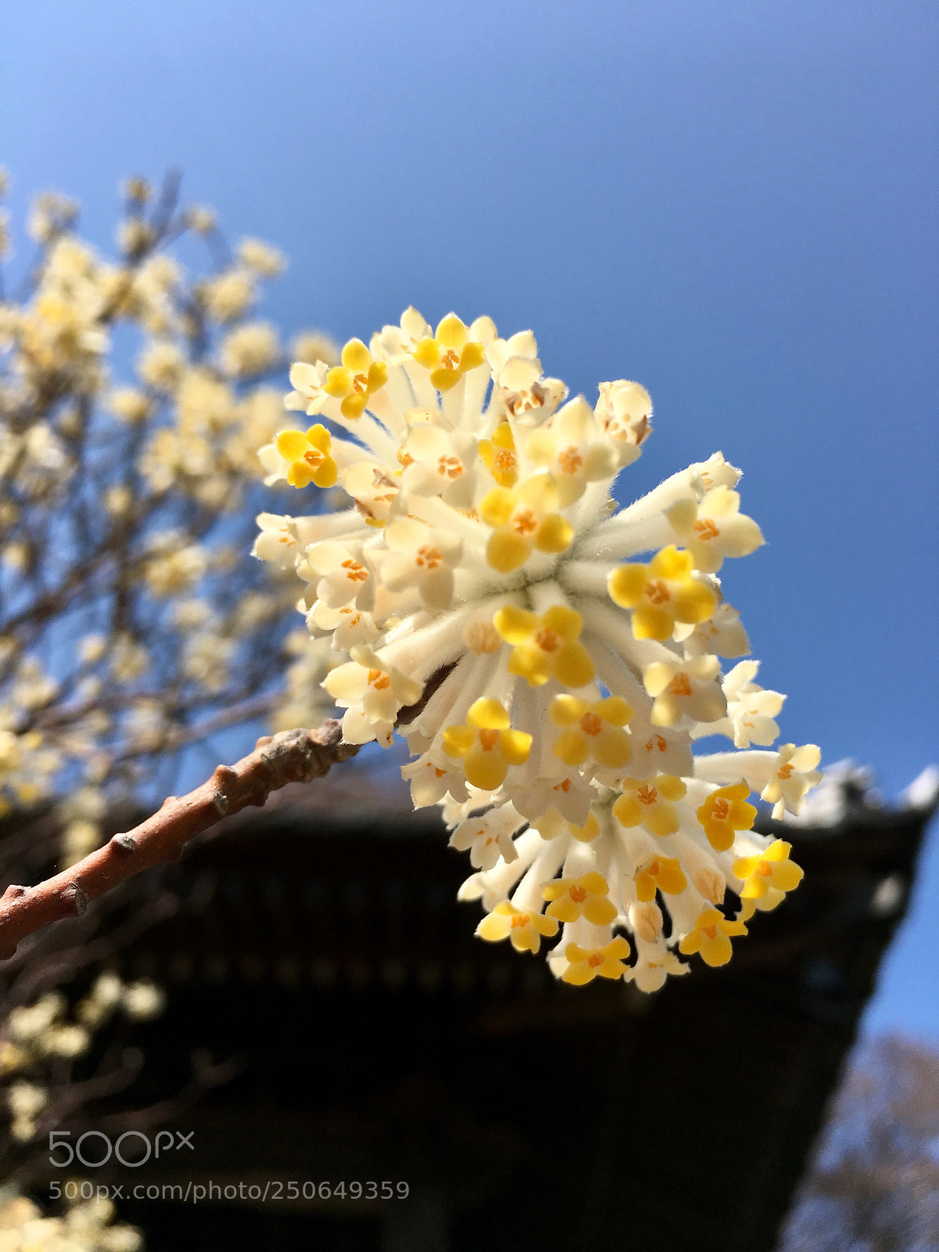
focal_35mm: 29
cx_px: 470
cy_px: 626
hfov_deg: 48.2
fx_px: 1049
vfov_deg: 61.7
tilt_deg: +58.6
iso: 25
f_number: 2.2
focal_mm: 4.15
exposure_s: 1/2137
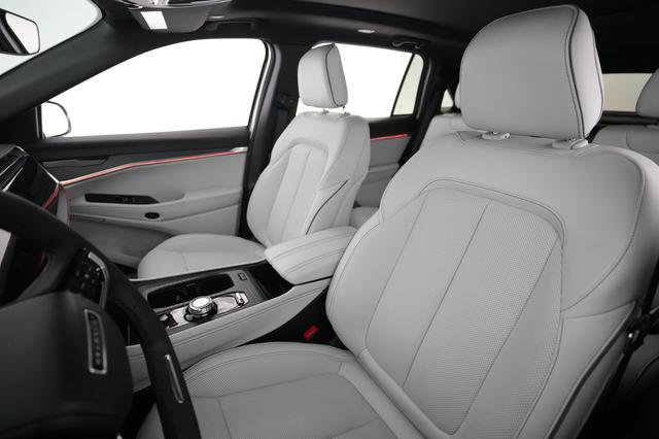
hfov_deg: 93.3
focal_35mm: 17
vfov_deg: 70.4
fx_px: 311
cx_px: 330
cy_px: 220
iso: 6400
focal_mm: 17
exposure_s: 1/100
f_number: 2.8
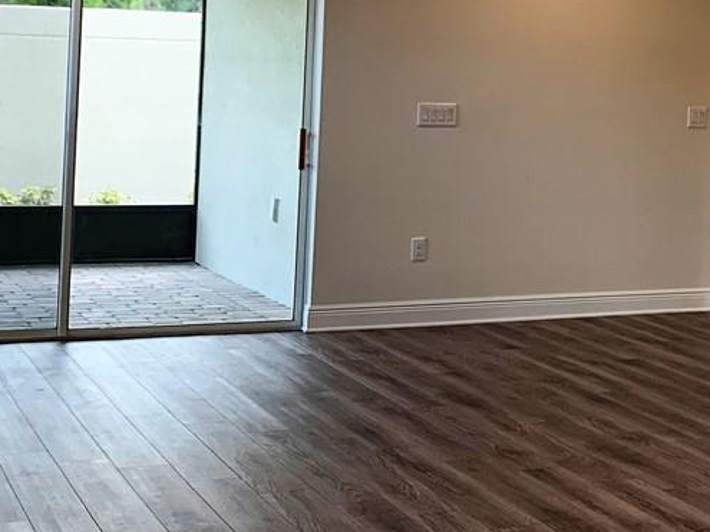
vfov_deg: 17.3
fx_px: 1722
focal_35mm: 84
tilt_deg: +1.5
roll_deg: -2.6
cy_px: 66
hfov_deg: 22.2
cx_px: 754
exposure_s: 1/120
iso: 64
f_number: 1.8
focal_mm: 4.25
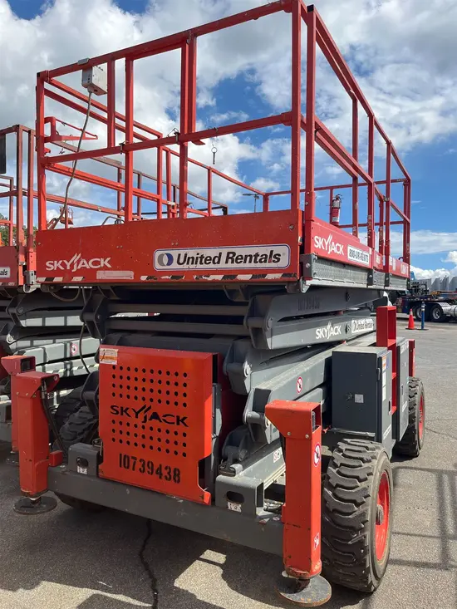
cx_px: 228
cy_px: 304
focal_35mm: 26
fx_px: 458
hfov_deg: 53.1
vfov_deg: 67.3
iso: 50
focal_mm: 5.1
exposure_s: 1/2899
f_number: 1.6
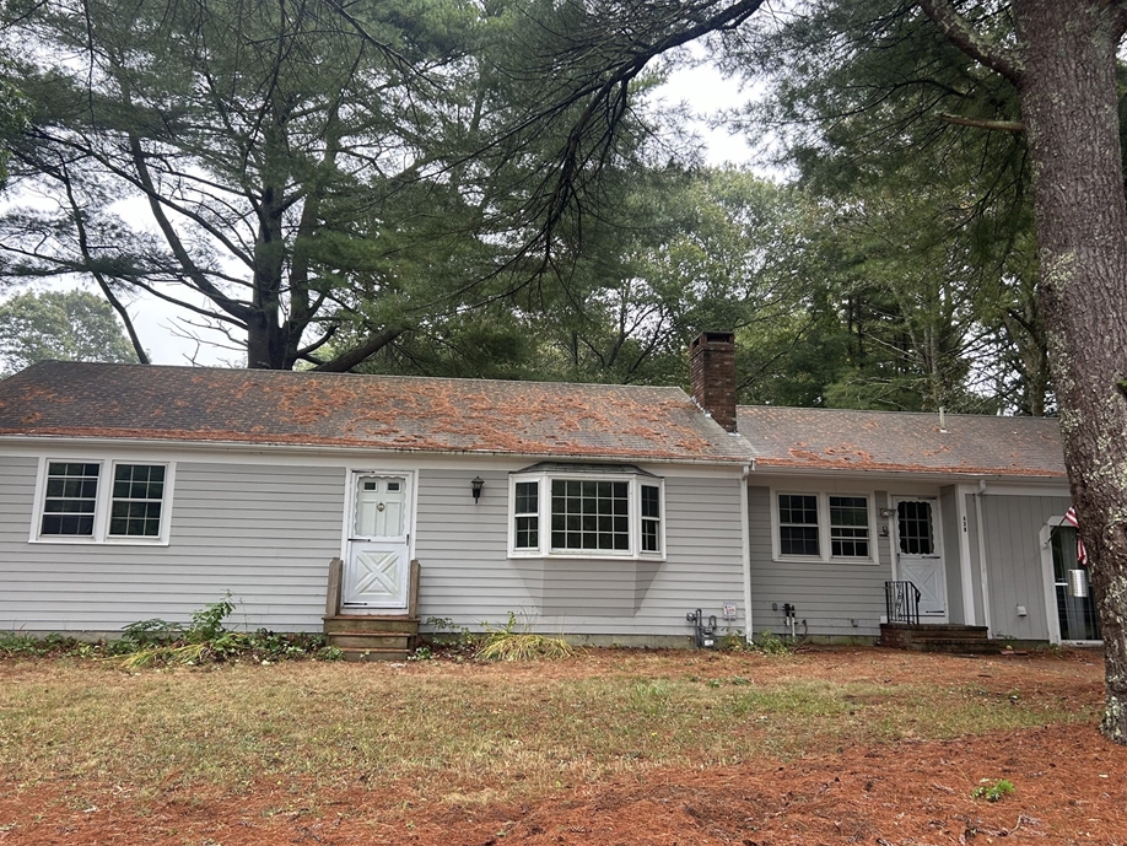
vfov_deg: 48.2
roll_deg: -1.0
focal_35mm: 29
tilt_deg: +11.1
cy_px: 405
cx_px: 543
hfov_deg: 61.6
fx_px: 944
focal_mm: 5.7
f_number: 1.5
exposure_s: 1/181
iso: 40
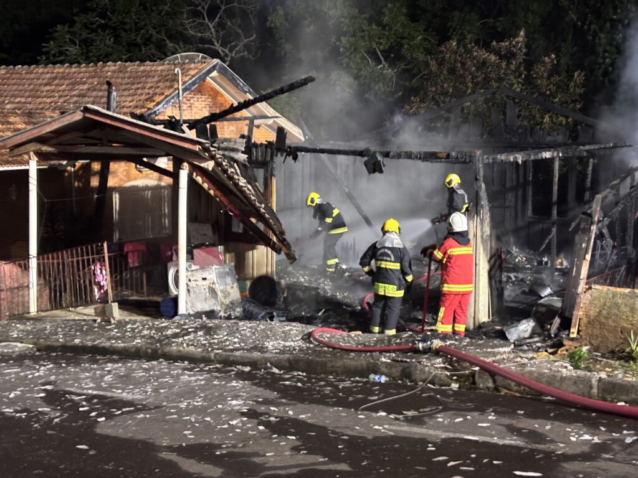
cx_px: 319
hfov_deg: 36.8
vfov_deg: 28.0
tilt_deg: -8.1
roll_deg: -0.8
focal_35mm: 52
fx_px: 958
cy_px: 239
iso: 400
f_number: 1.6
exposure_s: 1/23
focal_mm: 5.96
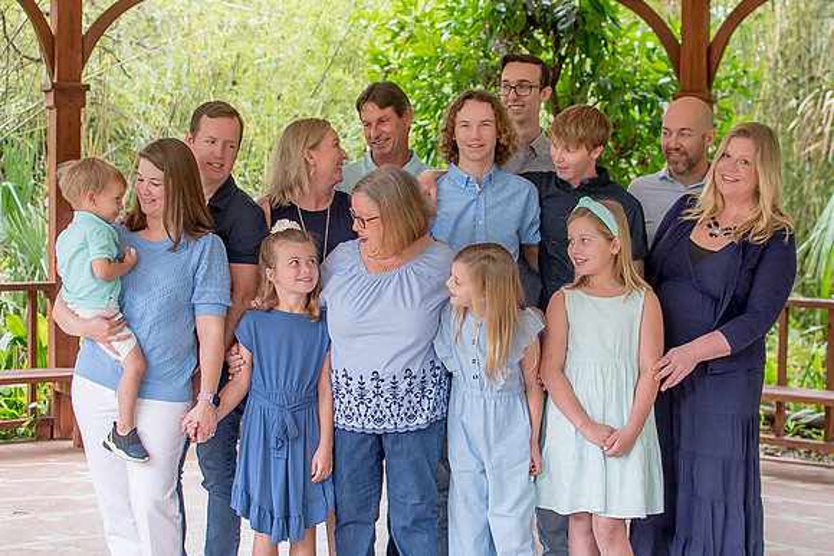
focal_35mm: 72
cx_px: 434
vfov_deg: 19.0
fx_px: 1660
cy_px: 282
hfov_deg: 28.2
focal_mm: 35
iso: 400
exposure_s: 1/250
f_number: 2.8
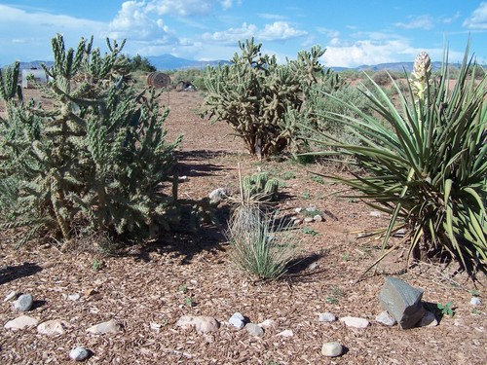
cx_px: 244
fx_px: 535
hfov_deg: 49.0
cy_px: 182
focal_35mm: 38
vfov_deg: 37.7
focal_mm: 6.3
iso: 80
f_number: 4
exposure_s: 1/750
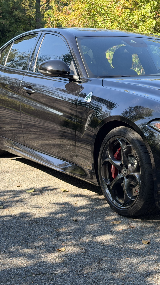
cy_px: 142
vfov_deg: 30.2
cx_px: 151
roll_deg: -1.3
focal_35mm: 70
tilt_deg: -12.0
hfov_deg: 16.9
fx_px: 528
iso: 64
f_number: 1.78
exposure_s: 1/463
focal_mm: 6.76
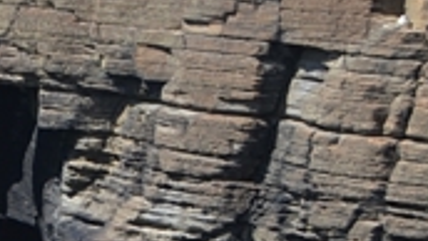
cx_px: -601
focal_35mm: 255
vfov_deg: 4.7
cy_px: -122
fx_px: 2896
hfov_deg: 7.8
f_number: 7.1
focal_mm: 26
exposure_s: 1/200
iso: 100
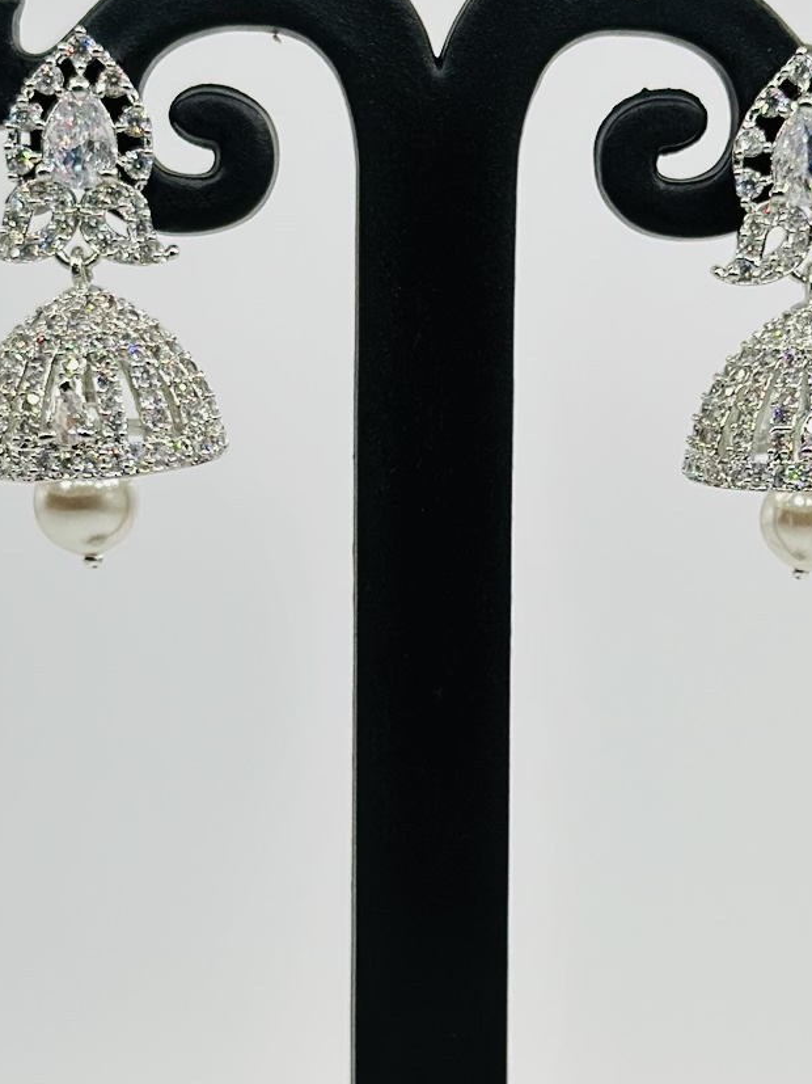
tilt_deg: -3.2
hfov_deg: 12.7
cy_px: 591
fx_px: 3660
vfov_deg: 16.8
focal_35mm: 117
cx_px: 479
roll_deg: +1.2
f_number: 1.78
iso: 80
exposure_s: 1/1289
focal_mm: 6.86
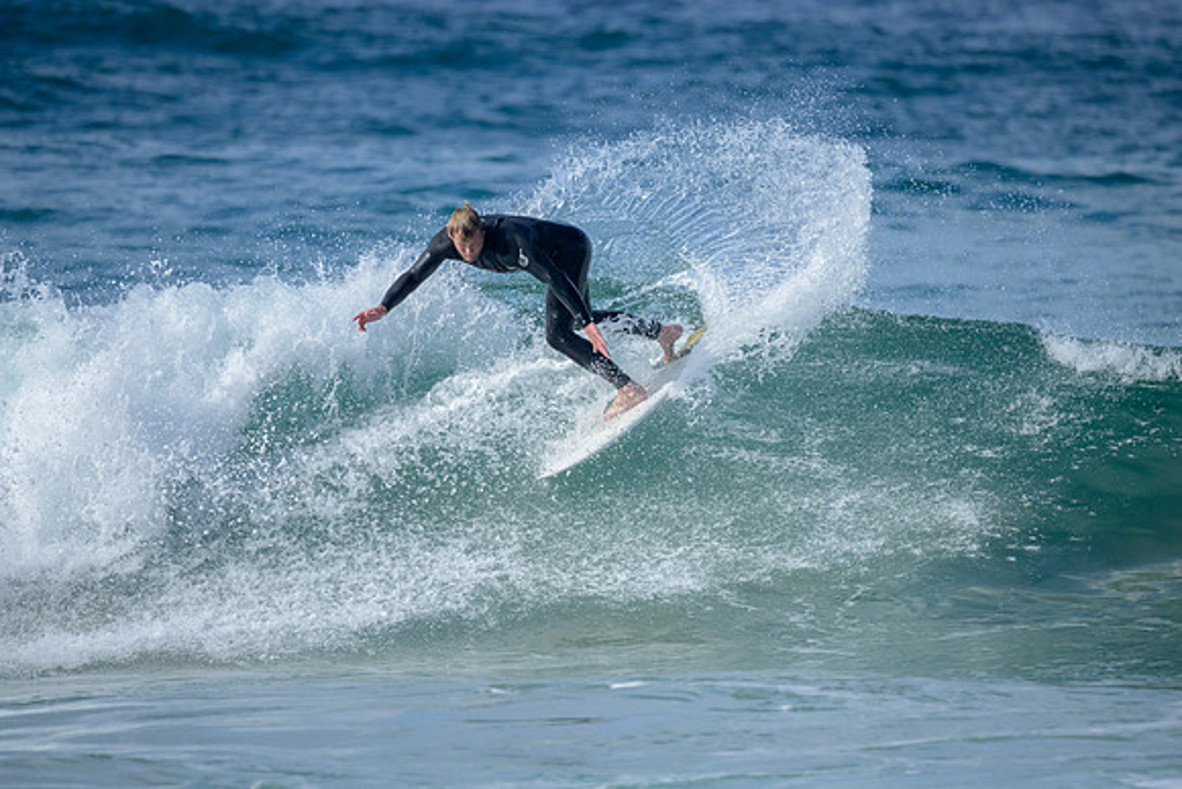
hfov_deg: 2.6
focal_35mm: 800
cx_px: 591
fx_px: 26272
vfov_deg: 1.7
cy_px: 394
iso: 450
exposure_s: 1/2500
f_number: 6.3
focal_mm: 800
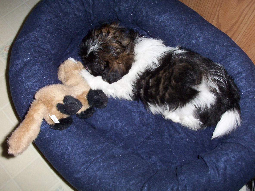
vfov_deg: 36.8
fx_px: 287
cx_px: 128
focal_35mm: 39
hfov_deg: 47.9
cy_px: 96
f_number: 4.5
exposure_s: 1/30
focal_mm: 6
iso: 140
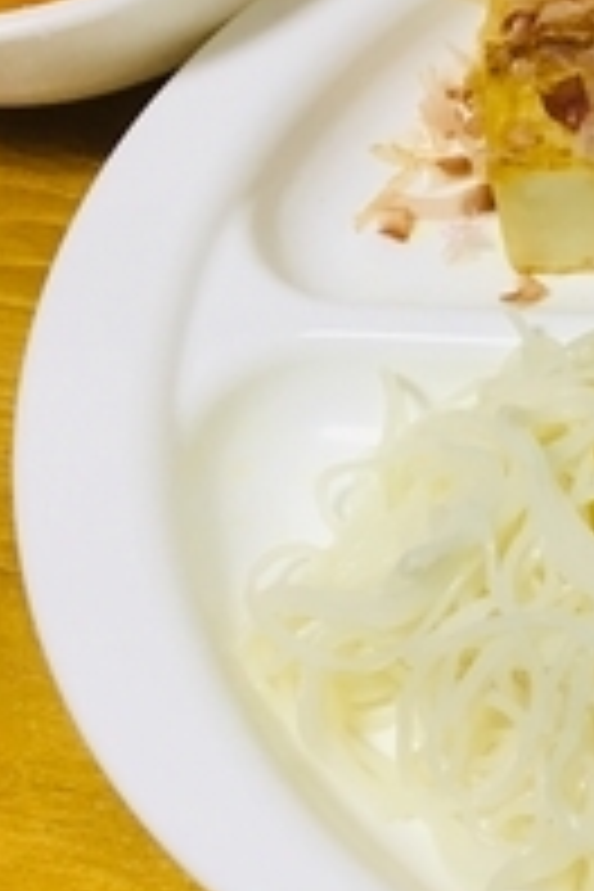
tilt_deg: -59.6
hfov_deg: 17.2
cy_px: 461
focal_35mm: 76
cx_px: 706
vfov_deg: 26.6
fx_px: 1881
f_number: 2.2
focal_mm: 4.15
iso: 100
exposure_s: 1/33
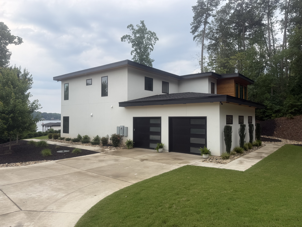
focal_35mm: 24
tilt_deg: +2.1
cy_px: 114
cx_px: 151
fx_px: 209
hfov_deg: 71.6
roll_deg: -0.6
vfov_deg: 56.8
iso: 80
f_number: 1.78
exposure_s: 1/967
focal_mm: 6.76
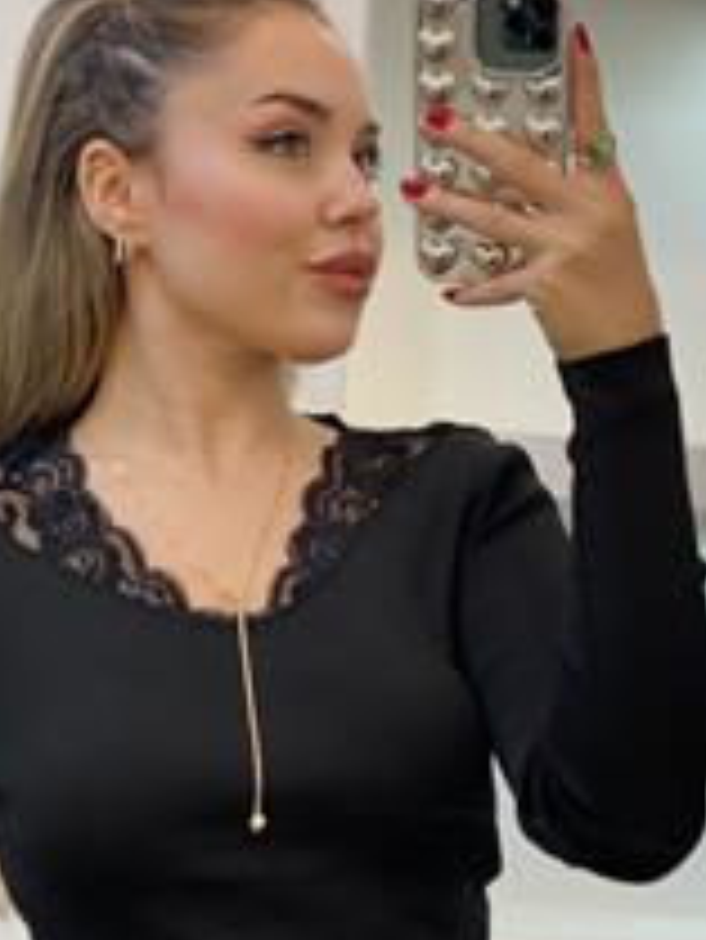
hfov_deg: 14.3
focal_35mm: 103
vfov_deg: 19.0
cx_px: 180
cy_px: 555
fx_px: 2798
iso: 100
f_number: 2
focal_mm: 6
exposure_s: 1/100
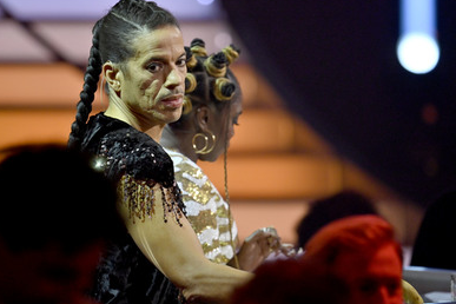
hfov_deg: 4.4
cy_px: 159
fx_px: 5902
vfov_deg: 3.0
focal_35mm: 466
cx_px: 203
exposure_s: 1/640
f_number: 4.5
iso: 2000
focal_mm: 400
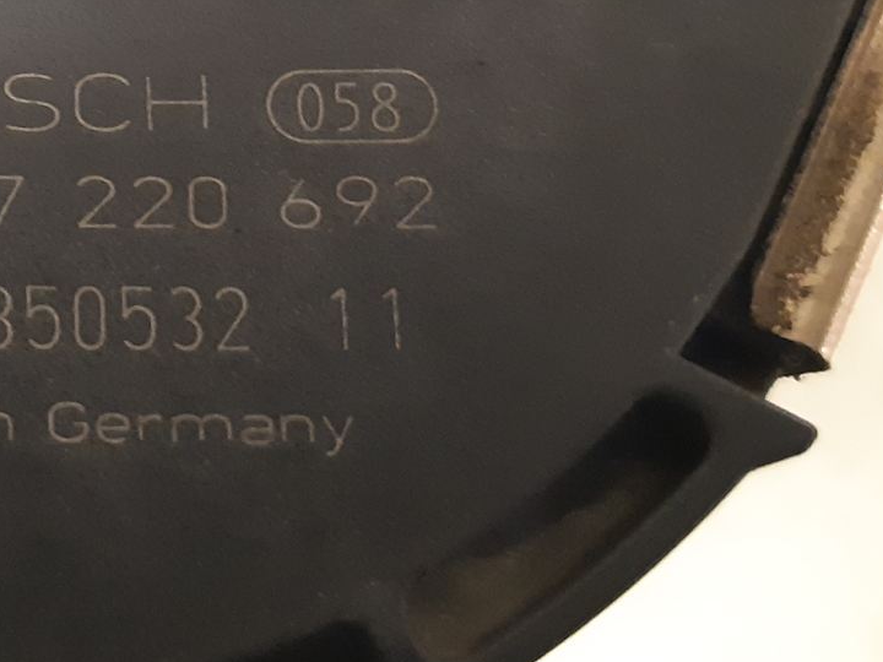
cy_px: 48
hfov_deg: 23.7
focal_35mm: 74
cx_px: -220
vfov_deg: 19.5
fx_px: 1888
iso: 640
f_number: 1.7
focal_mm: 3.93
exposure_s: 1/20
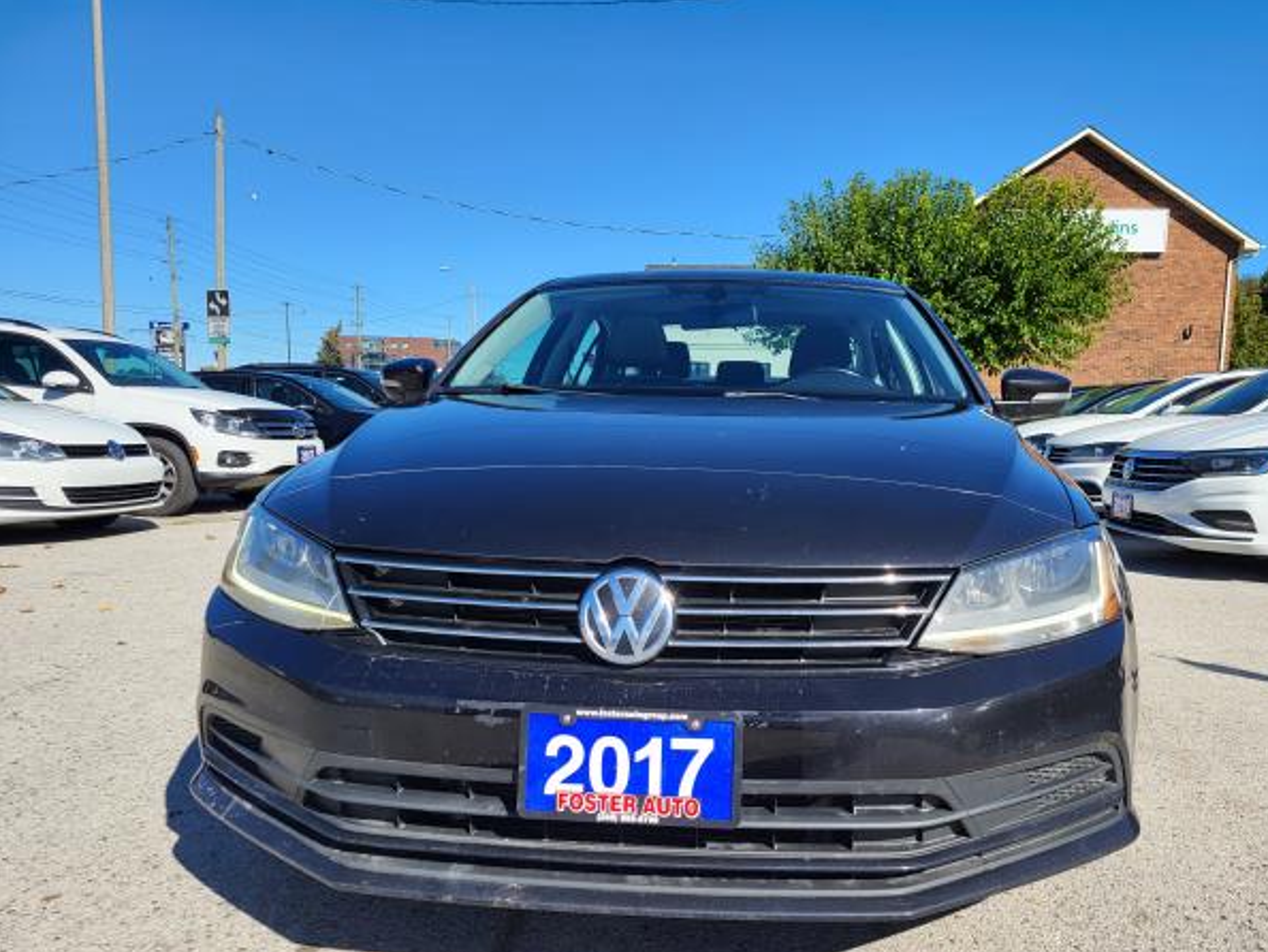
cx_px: 679
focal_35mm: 28
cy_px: 508
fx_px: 1026
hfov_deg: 63.4
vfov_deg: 49.7
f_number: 1.8
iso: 40
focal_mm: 5.4
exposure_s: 1/1889
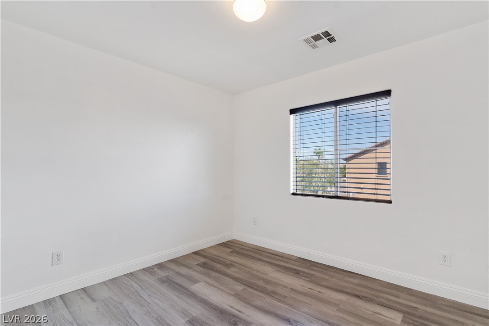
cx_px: 244
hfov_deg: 93.3
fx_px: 231
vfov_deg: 70.4
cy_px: 163
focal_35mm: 17
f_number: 8
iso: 1000
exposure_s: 1/50
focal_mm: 17
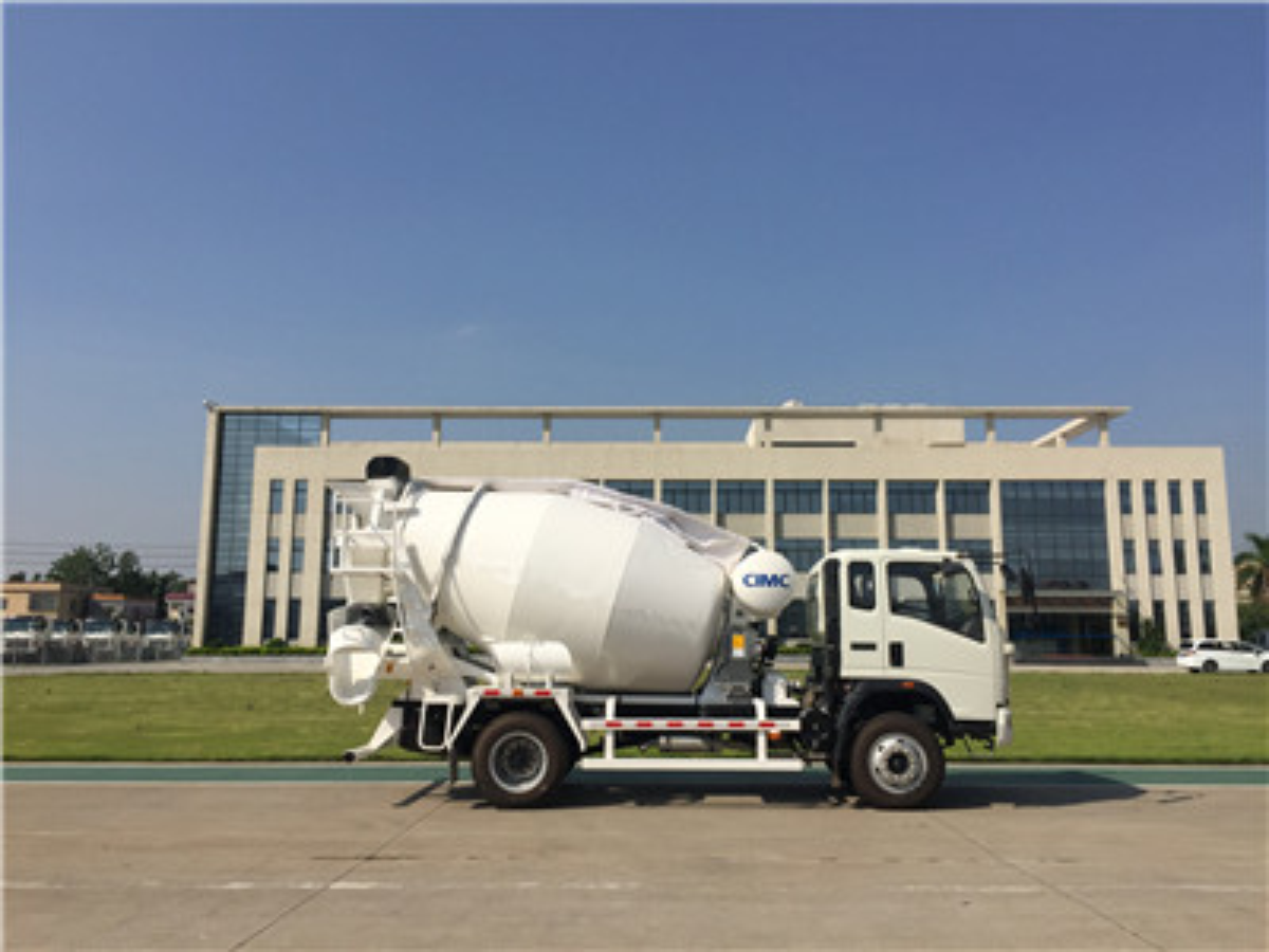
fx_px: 1063
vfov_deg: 48.2
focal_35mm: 29
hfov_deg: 61.7
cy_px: 476
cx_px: 634
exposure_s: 1/3968
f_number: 2.2
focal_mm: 4.15
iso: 32
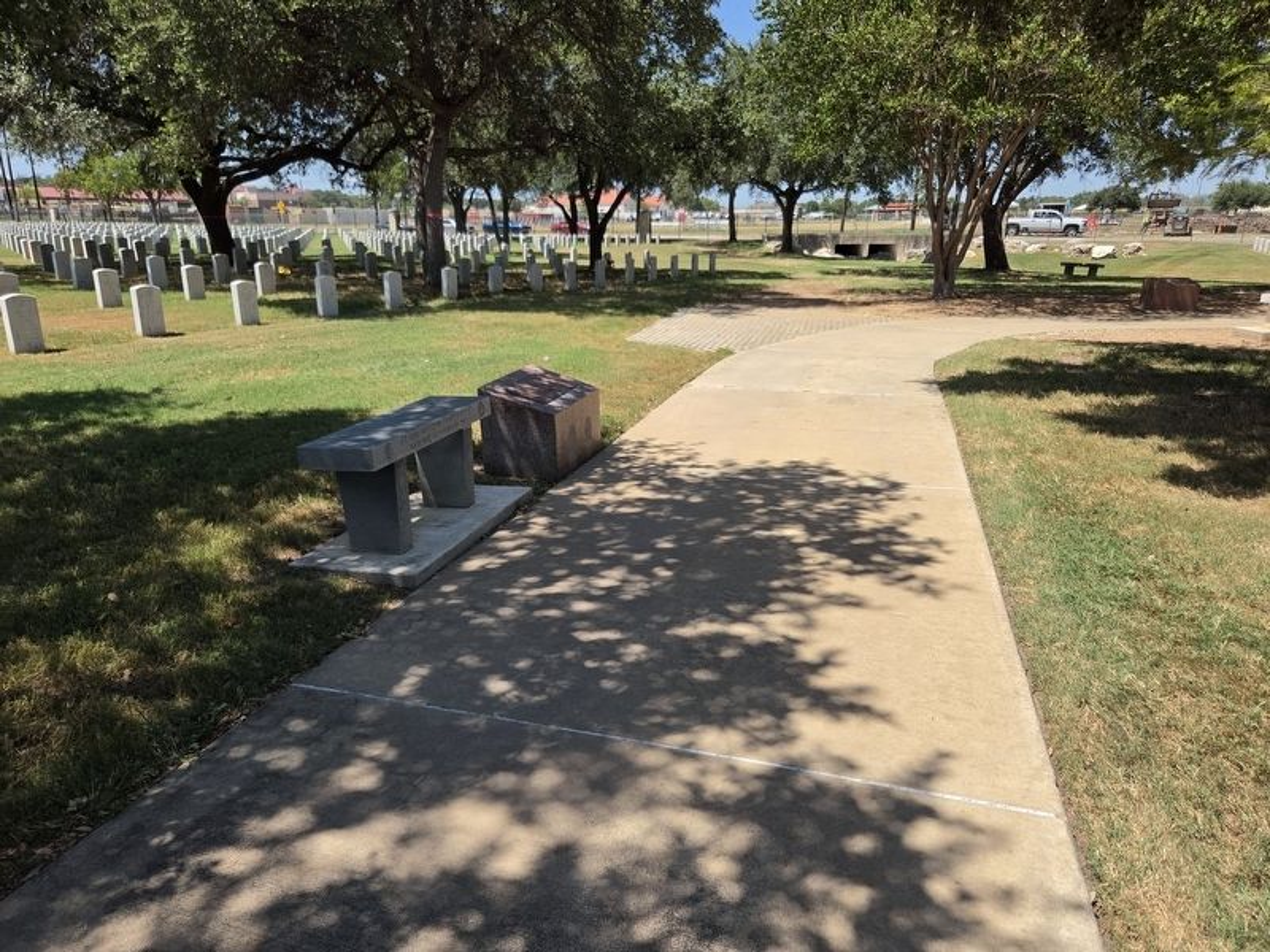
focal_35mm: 23
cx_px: 635
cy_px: 476
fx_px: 844
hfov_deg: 73.9
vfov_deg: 58.9
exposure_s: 1/3446
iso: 80
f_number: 1.8
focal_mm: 5.4
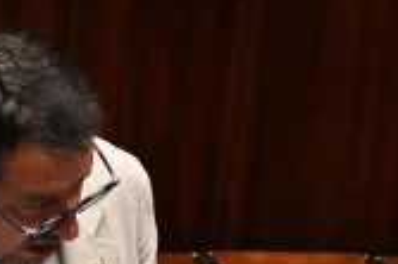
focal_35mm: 1439
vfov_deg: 1.0
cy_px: 308
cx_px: 60
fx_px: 15893
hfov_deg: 1.4
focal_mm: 400
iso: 6400
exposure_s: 1/160
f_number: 5.6
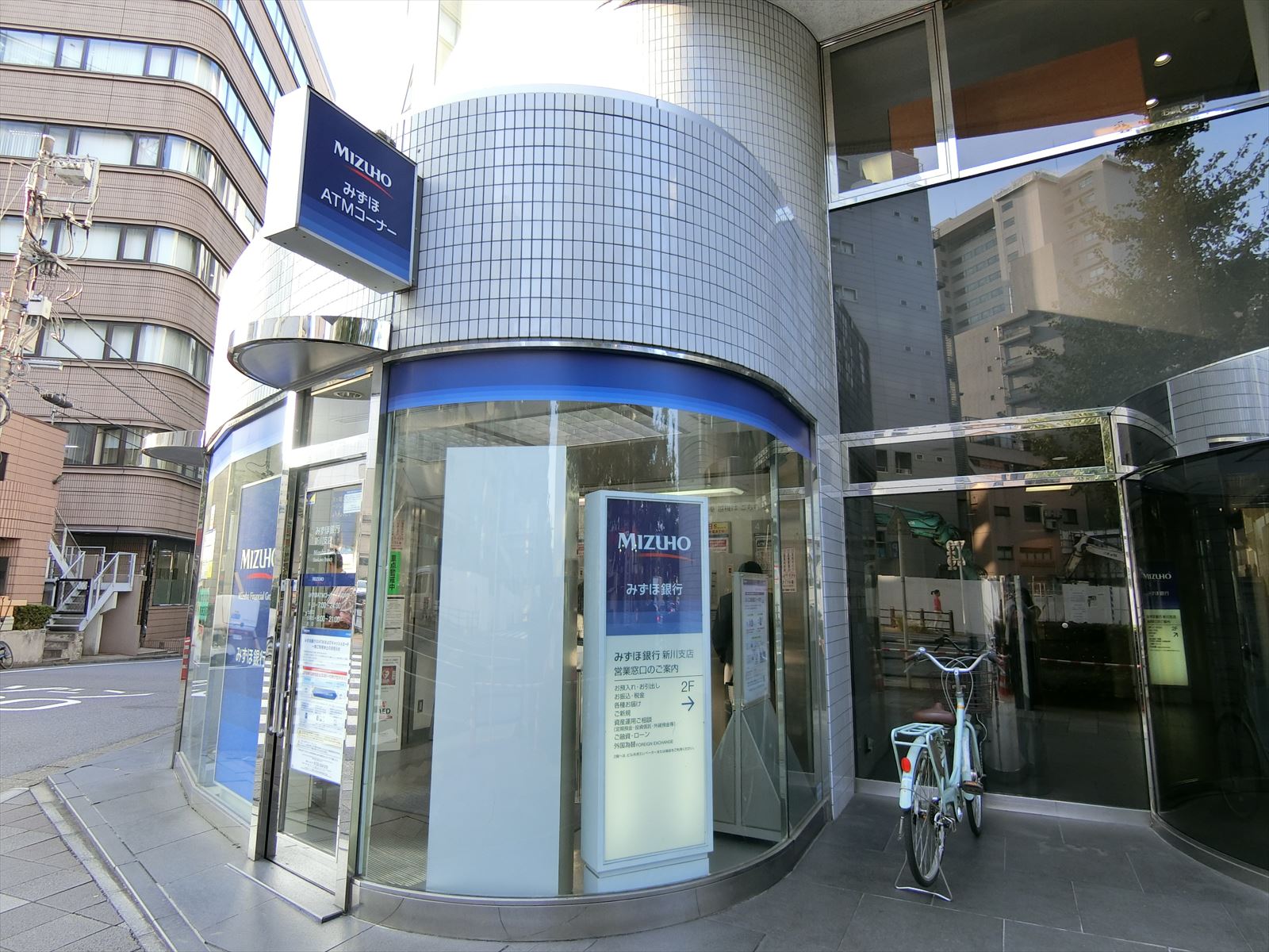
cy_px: 476
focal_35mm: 19
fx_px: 697
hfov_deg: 84.7
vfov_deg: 68.7
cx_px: 634
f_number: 2.7
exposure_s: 1/125
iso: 80
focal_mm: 4.06
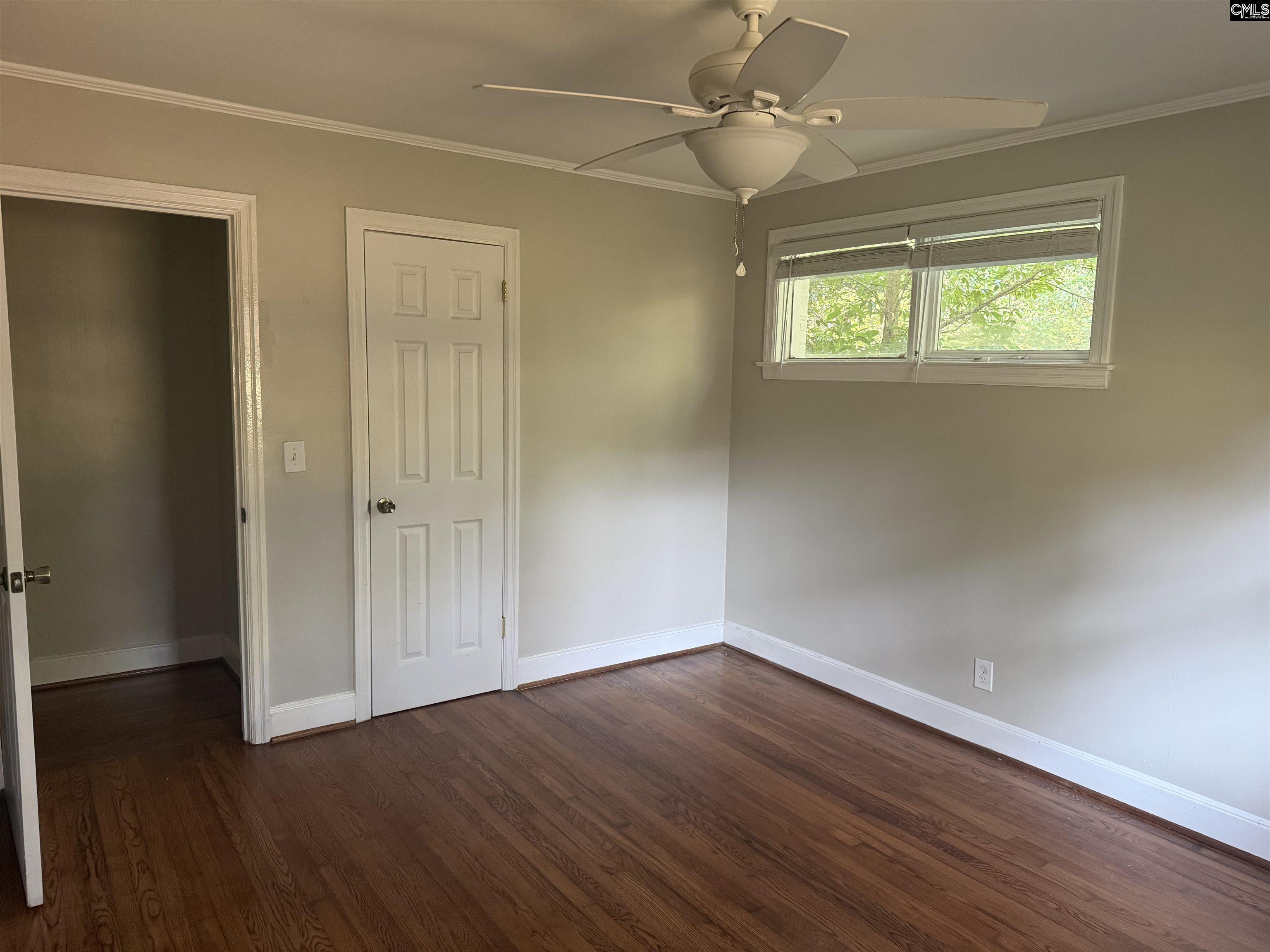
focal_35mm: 24
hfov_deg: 71.6
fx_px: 881
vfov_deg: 56.8
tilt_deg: -6.9
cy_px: 476
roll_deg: -1.3
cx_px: 635
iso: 320
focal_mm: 6.76
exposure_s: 1/48
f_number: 1.78
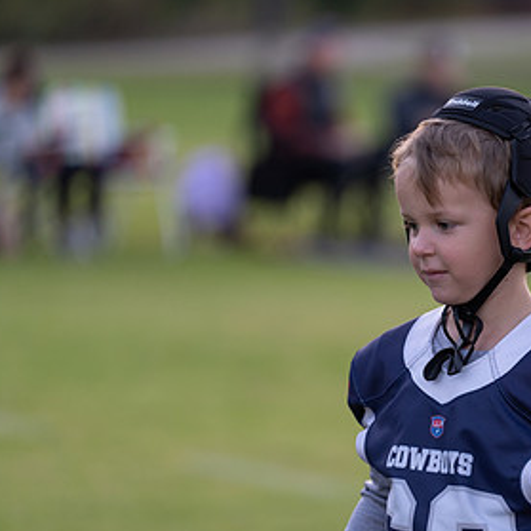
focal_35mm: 290
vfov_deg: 6.0
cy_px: 349
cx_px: 523
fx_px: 5033
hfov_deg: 6.0
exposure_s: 1/320
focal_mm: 164
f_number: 2.8
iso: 400
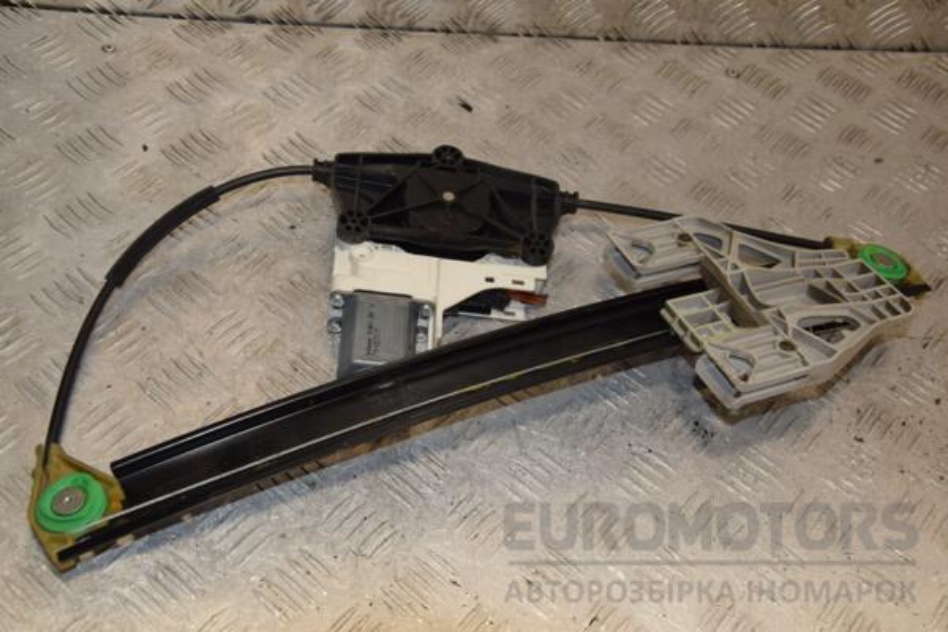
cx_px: 474
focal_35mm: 45
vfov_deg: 29.9
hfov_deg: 43.6
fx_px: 1185
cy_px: 316
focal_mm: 30
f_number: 7.1
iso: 800
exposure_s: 1/200
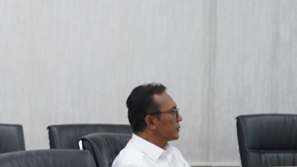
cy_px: 163
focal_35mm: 118
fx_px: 929
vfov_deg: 10.2
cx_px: 27
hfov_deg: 17.9
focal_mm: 60
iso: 5000
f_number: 5.6
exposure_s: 1/160
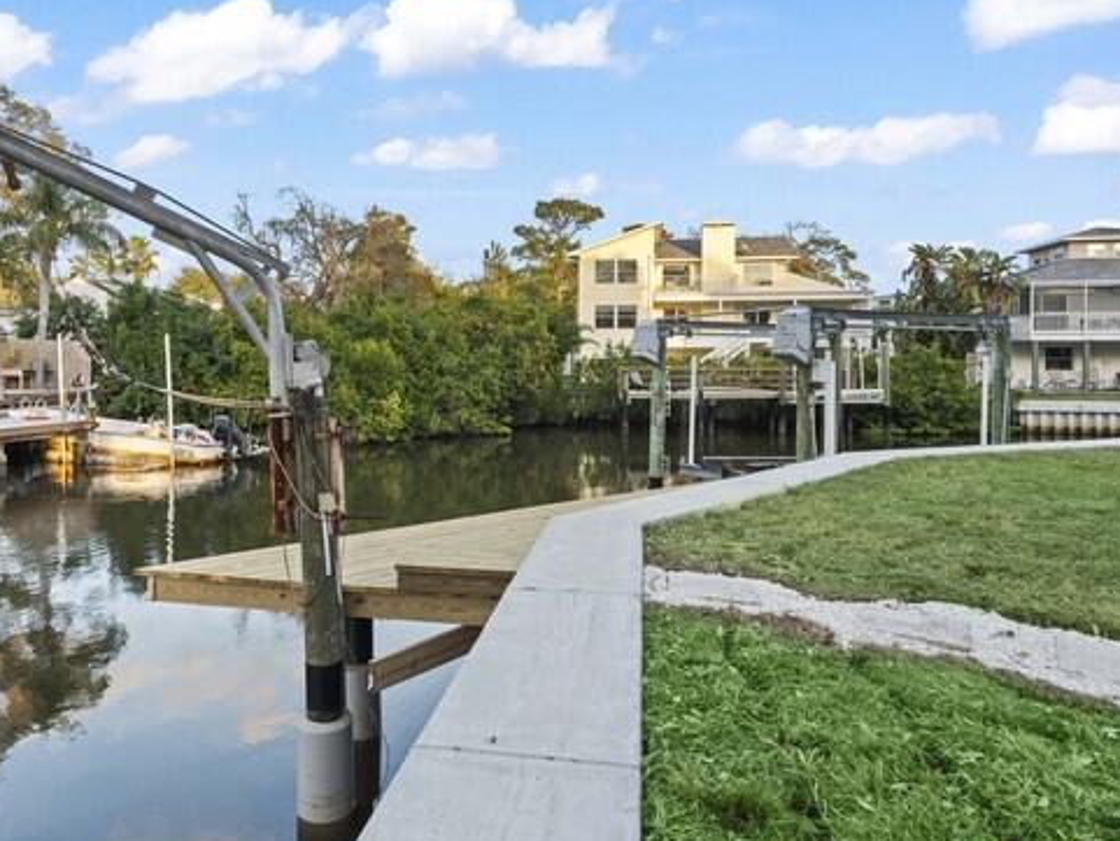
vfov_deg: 56.7
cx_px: 477
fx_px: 777
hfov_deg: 71.2
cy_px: 375
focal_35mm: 24
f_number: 9
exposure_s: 1/25
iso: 250
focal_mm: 16
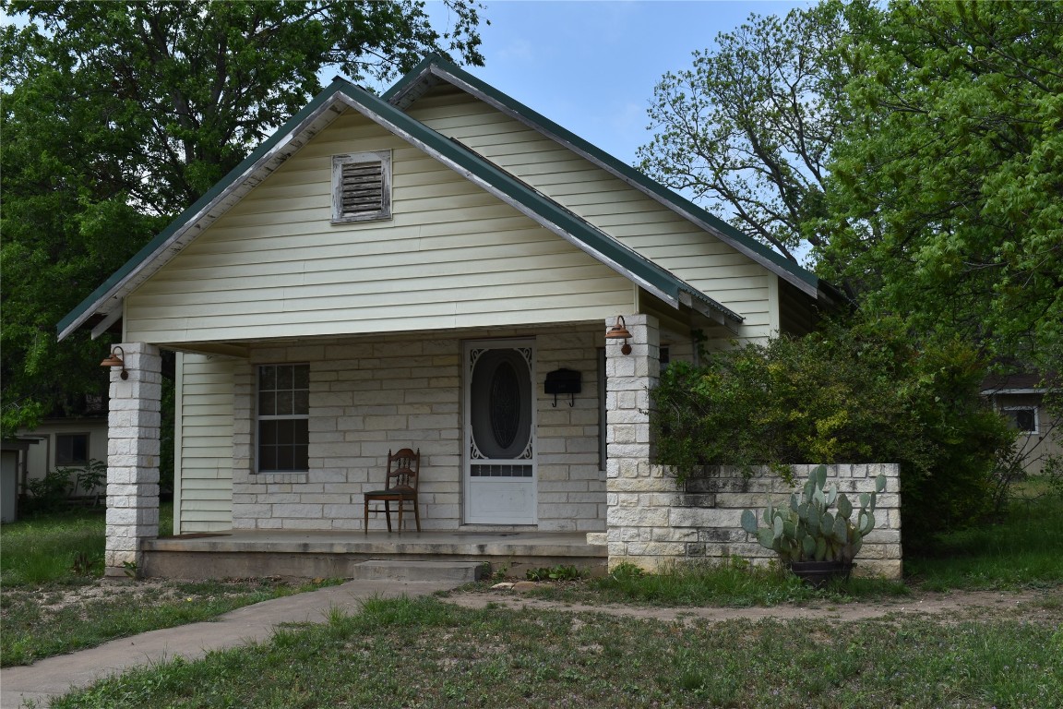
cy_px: 354
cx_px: 532
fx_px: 1240
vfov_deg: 31.9
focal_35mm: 42
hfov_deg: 46.4
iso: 100
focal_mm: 28
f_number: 13
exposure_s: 1/200
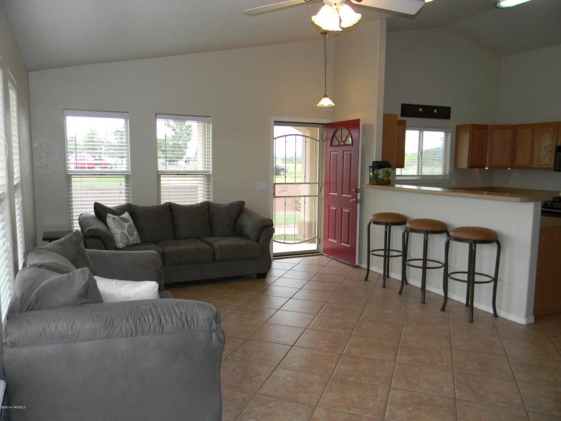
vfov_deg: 49.7
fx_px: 454
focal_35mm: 28
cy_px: 210
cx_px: 280
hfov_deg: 63.4
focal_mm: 5
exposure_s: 1/74.3
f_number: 3.5
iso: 112
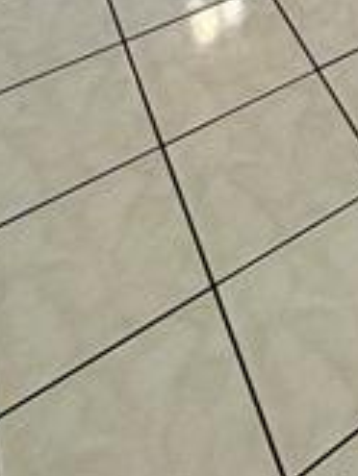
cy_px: -563
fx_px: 895
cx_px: 537
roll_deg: -1.7
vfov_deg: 17.1
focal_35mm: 65
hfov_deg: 19.7
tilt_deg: -4.5
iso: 100
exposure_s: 1/131
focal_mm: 2.22
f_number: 2.2
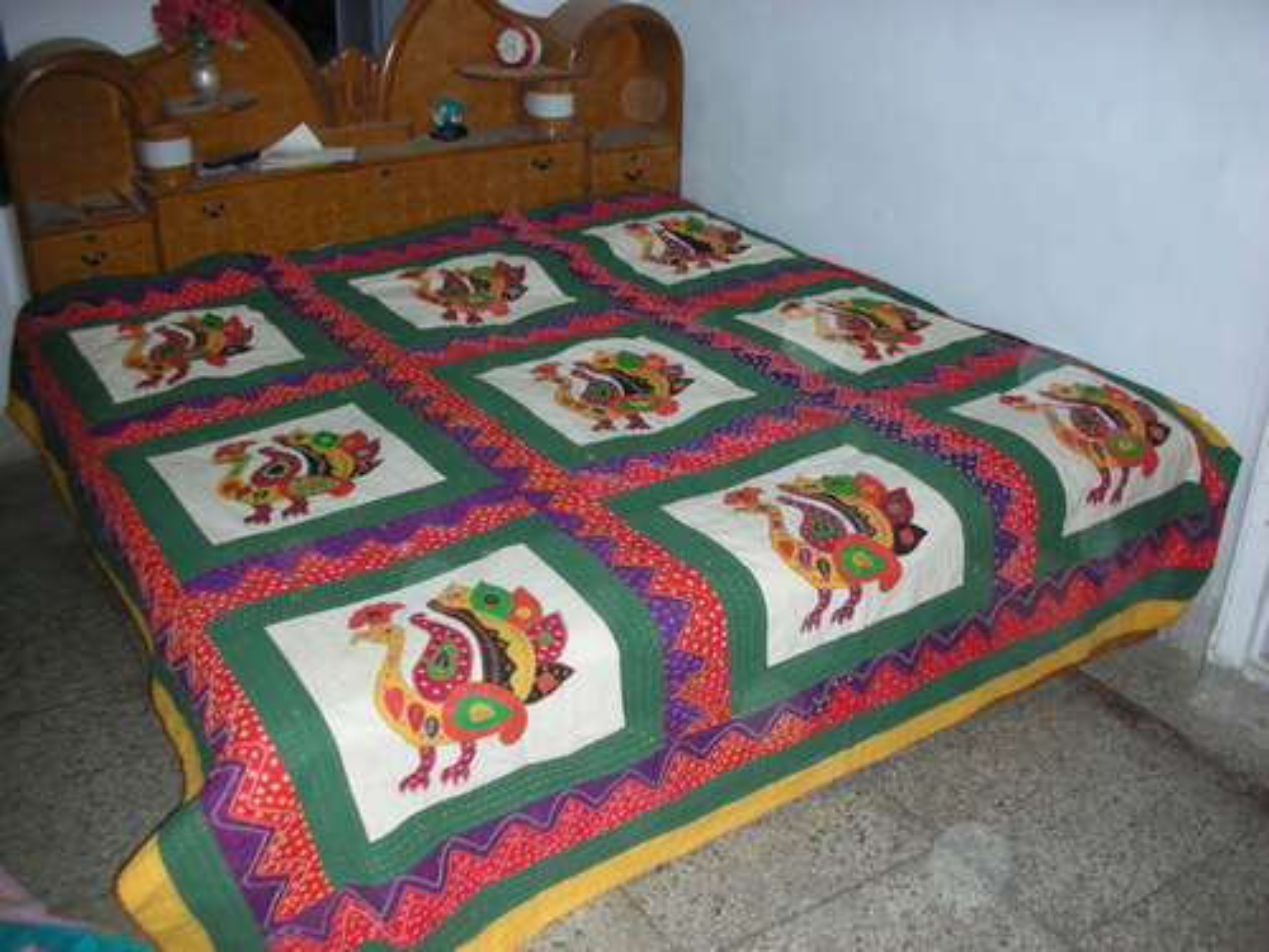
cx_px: 634
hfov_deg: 52.6
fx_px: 1283
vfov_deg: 40.7
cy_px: 476
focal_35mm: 35
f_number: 3
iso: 200
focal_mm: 5.8
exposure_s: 1/60.1
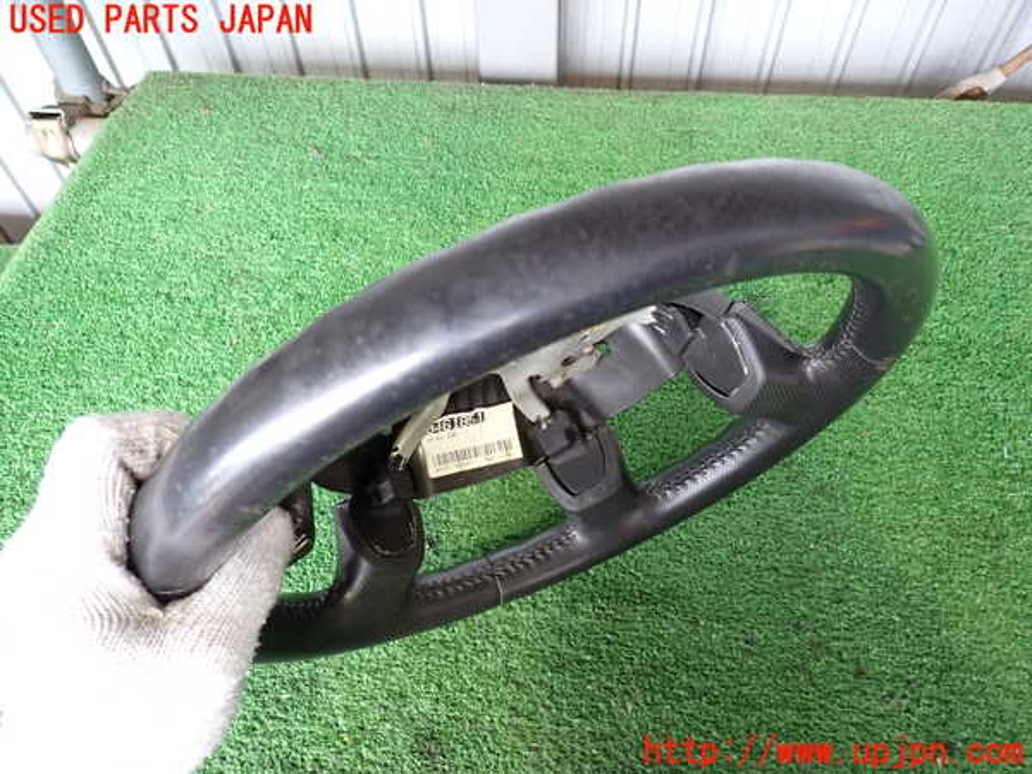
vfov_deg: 54.9
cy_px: 387
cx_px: 516
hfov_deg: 69.4
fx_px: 745
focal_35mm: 25
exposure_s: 1/30
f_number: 2
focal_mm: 4.5
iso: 250
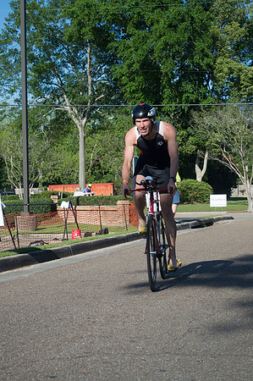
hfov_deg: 19.7
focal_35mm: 69
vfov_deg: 29.3
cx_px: 126
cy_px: 190
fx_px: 729
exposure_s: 1/1600
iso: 400
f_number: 6.3
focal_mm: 46
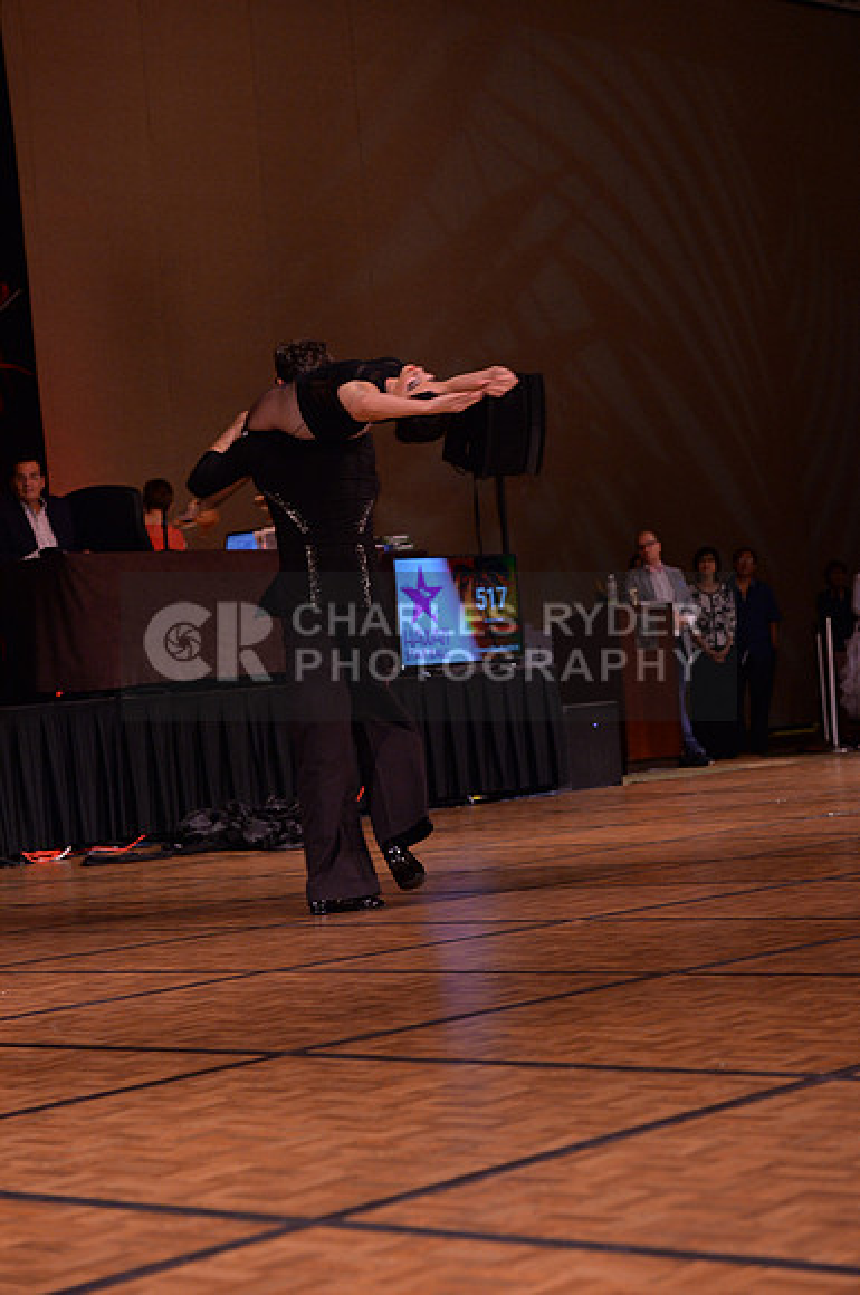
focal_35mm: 85
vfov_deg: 23.9
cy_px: 648
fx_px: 3055
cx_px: 430
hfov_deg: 16.0
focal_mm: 85
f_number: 5
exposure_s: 1/250
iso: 2000
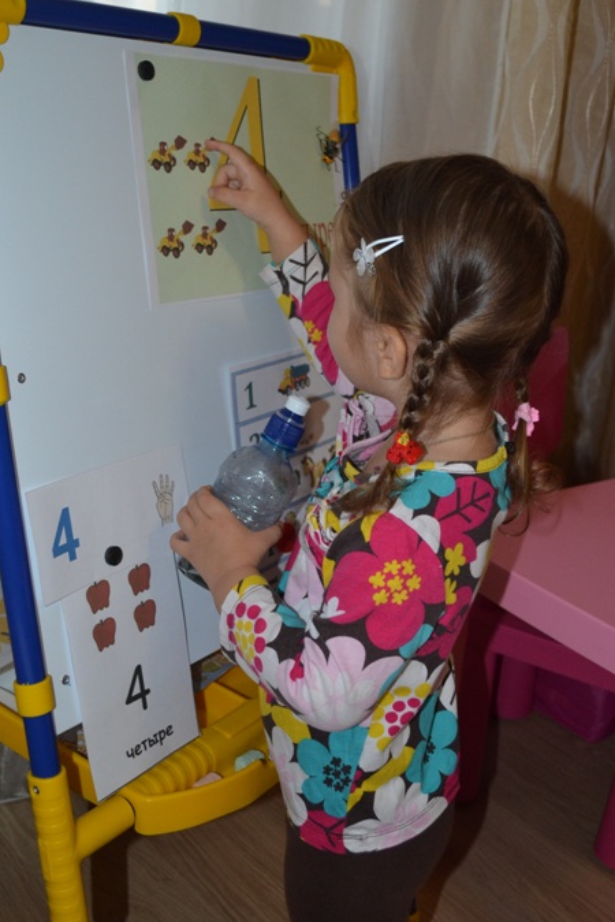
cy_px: 425
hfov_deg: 32.6
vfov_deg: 47.3
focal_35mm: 41
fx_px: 1049
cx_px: 283
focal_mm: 24
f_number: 4
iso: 1000
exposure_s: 1/60
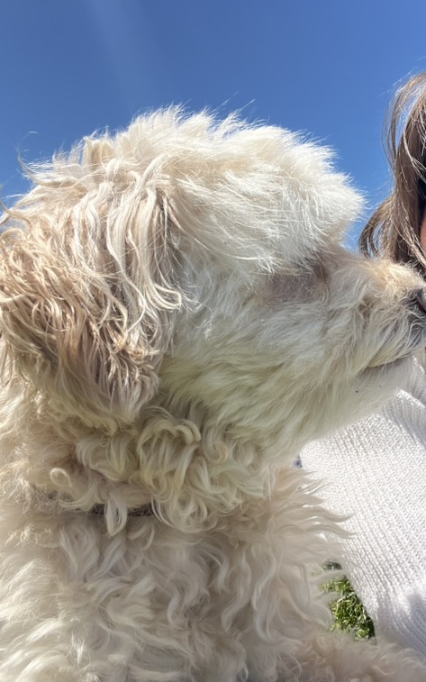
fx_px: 613
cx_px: 296
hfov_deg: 37.7
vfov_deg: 58.1
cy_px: 342
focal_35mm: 33
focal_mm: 2.71
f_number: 2.2
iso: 32
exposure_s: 1/525
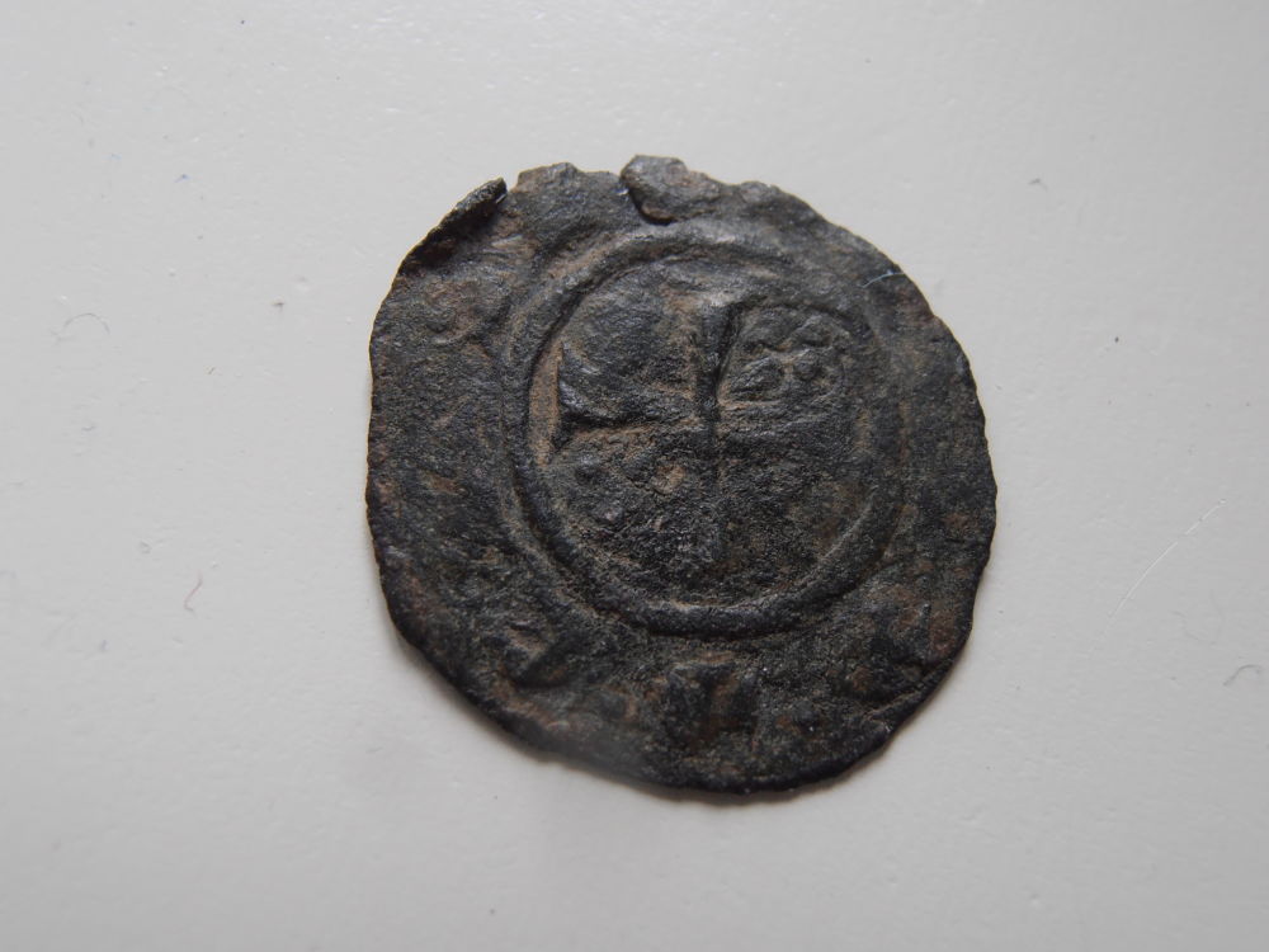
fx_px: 1356
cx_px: 634
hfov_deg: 50.1
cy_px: 476
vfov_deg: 38.7
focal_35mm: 37
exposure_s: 1/30
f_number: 3.9
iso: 125
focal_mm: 6.61
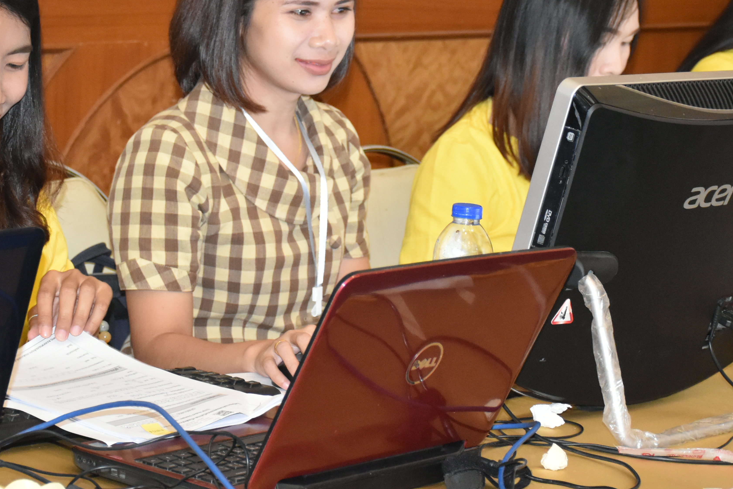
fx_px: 2461
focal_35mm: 121
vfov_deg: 11.3
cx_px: 312
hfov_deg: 16.9
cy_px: 126
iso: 2800
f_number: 4.5
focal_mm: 45
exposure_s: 1/60
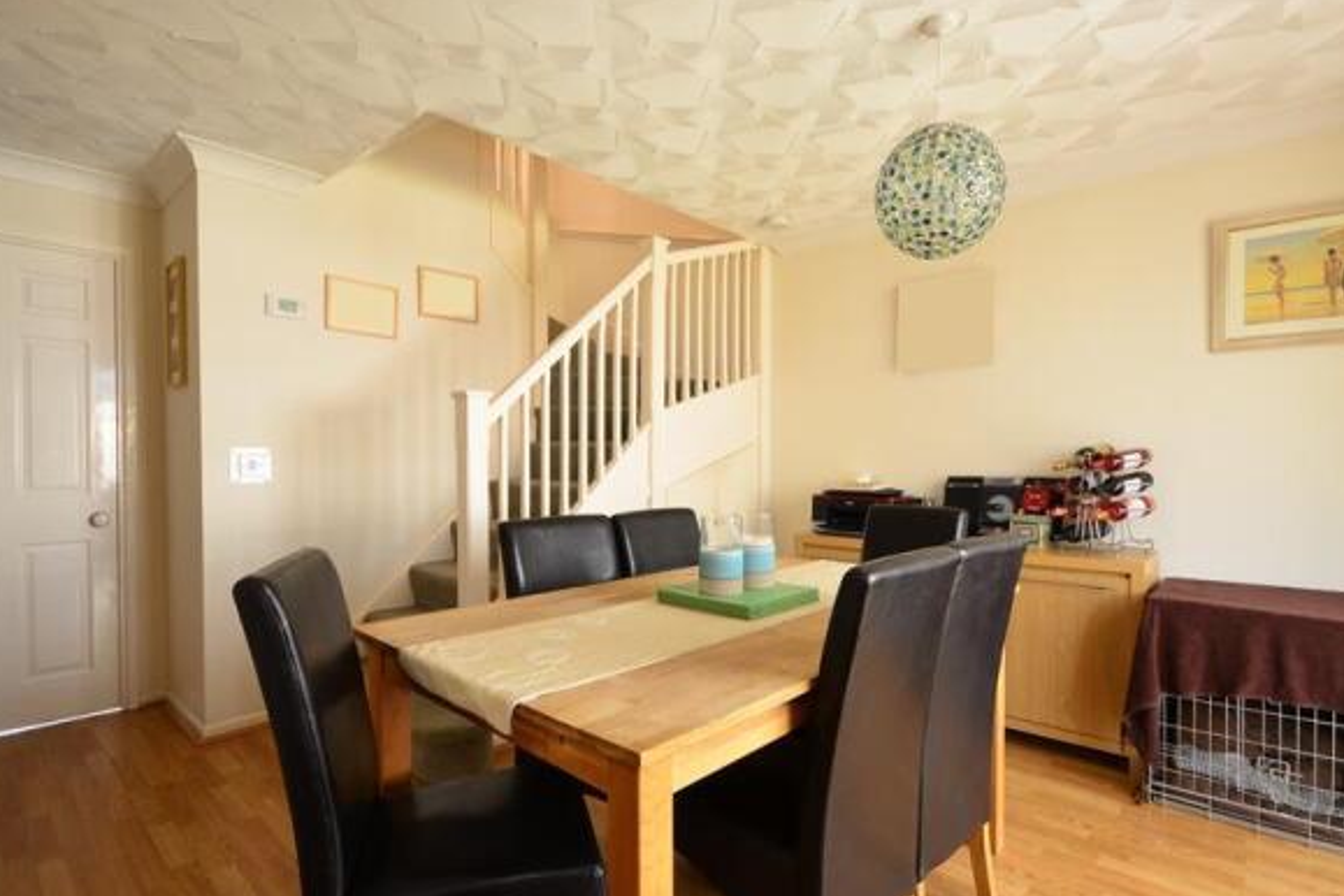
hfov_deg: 93.3
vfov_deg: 70.4
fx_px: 635
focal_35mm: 17
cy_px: 456
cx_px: 671
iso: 400
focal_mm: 10
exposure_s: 1/1.3
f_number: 14
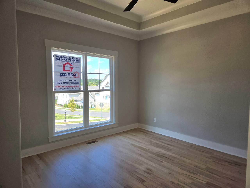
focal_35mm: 23
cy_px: 94
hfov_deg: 73.9
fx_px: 166
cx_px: 125
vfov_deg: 58.9
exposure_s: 1/357
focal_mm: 5.4
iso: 25
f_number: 1.8
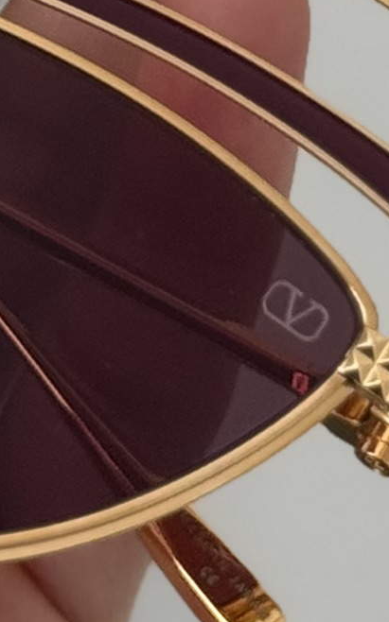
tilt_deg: -20.7
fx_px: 5295
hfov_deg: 4.2
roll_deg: -2.9
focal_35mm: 312
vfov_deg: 6.6
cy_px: -373
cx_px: -176
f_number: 1.78
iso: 64
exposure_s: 1/121
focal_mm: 6.76
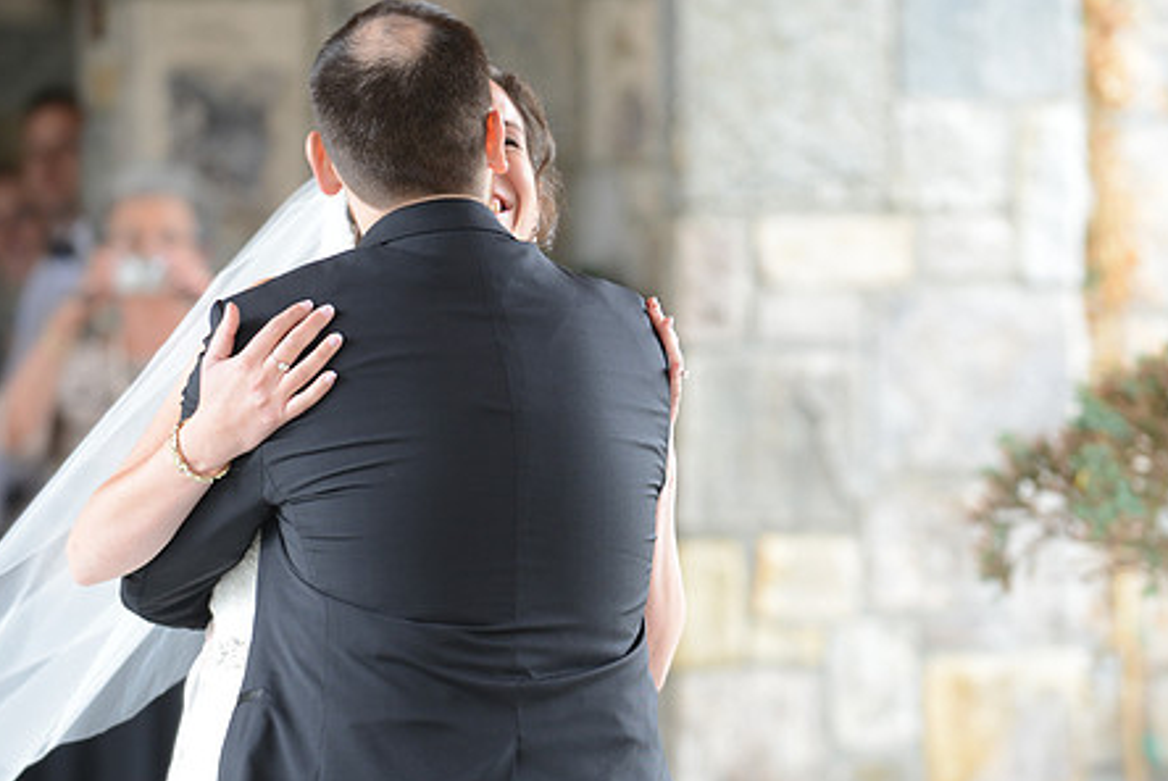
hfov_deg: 7.9
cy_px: 354
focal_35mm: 261
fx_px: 8476
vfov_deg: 5.3
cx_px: 684
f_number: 5
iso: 320
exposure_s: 1/50
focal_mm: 200
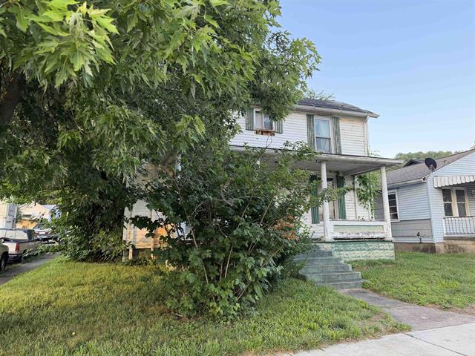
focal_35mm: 24
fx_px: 329
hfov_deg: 71.6
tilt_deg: +10.6
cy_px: 178
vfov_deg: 56.8
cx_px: 238
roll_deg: +1.9
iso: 80
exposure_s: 1/176
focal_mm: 6.76
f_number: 1.78
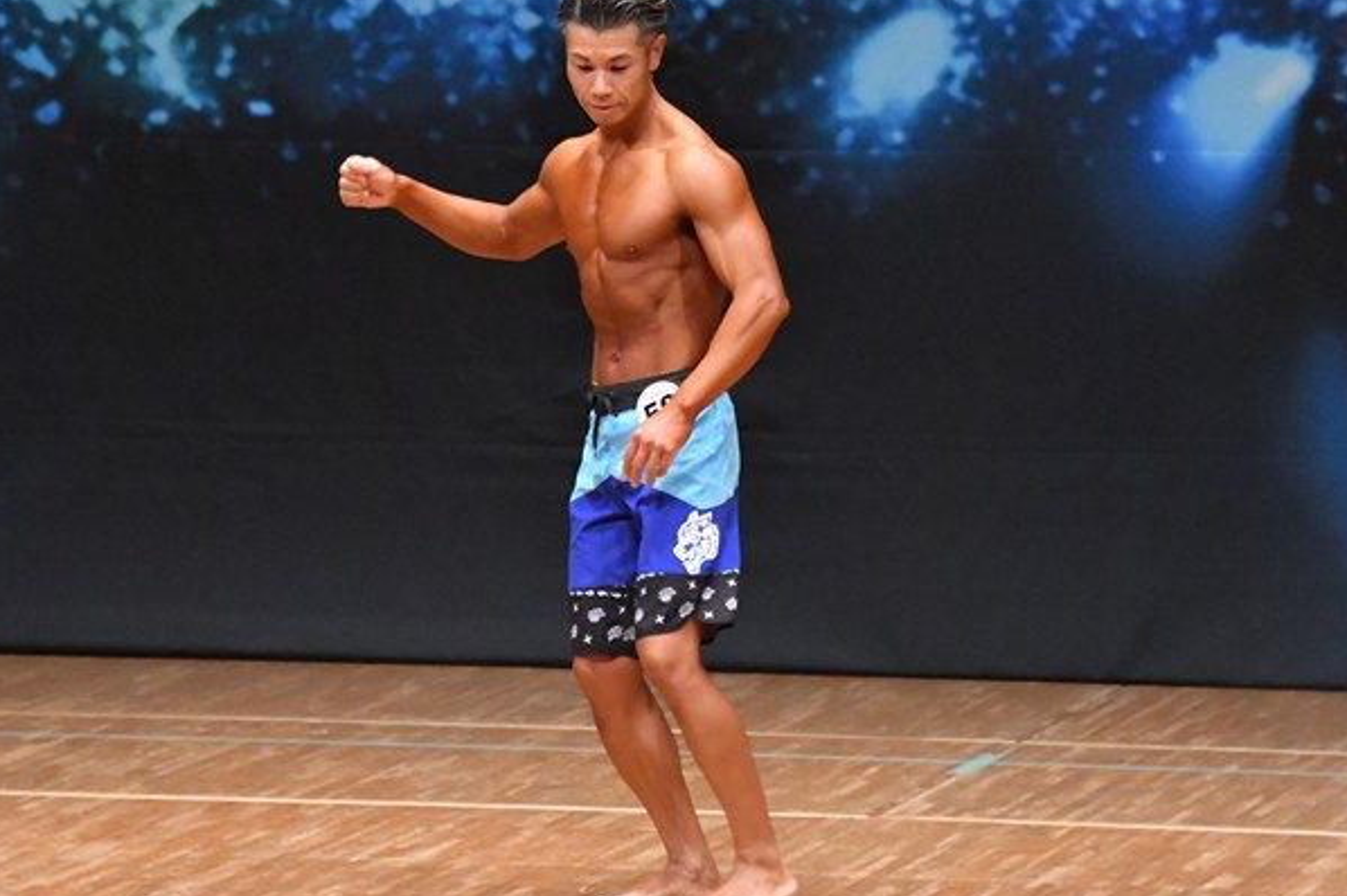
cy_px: 410
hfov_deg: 5.9
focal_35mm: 350
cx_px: 530
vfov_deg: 3.9
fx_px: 13088
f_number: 5.6
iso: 8000
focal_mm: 180
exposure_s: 1/400
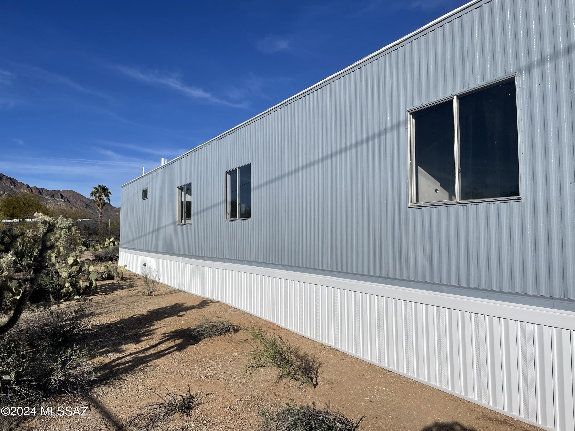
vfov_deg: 53.1
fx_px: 432
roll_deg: +0.7
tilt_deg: +2.7
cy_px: 216
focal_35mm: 26
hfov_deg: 67.3
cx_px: 288
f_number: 1.6
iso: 32
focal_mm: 4.2
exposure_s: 1/8403
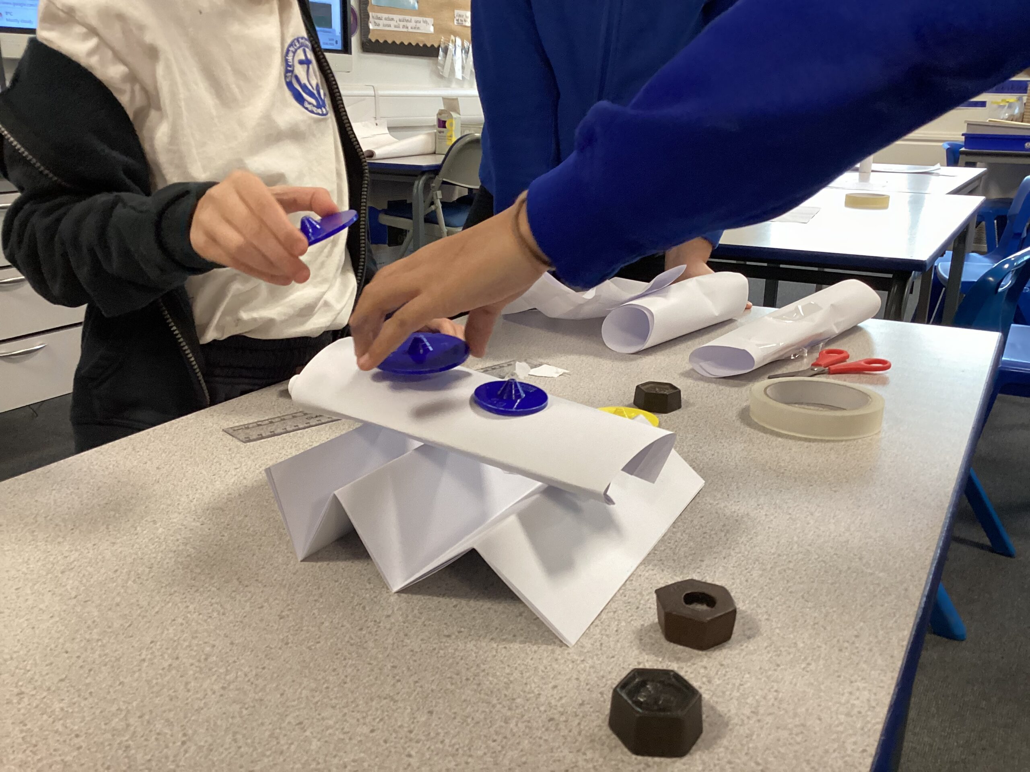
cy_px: 386
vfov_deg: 45.4
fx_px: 922
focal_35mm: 31
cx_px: 515
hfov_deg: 58.4
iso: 160
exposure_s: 1/60
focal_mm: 3.3
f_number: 2.4
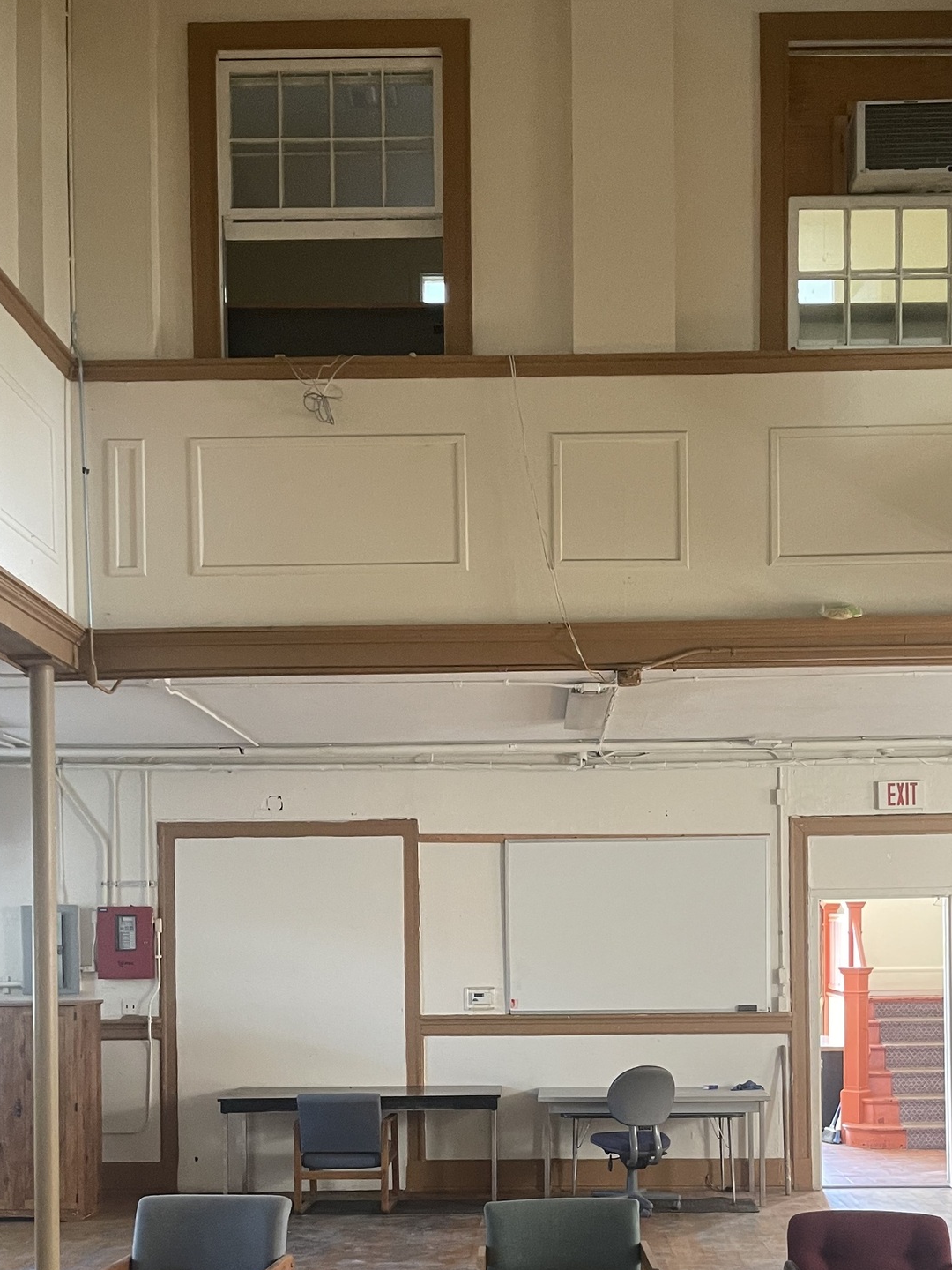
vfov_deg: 45.2
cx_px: 546
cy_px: 955
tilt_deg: +1.8
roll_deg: -0.7
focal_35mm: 40
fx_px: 1467
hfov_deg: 35.9
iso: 320
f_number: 1.6
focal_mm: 5.1
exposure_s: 1/60
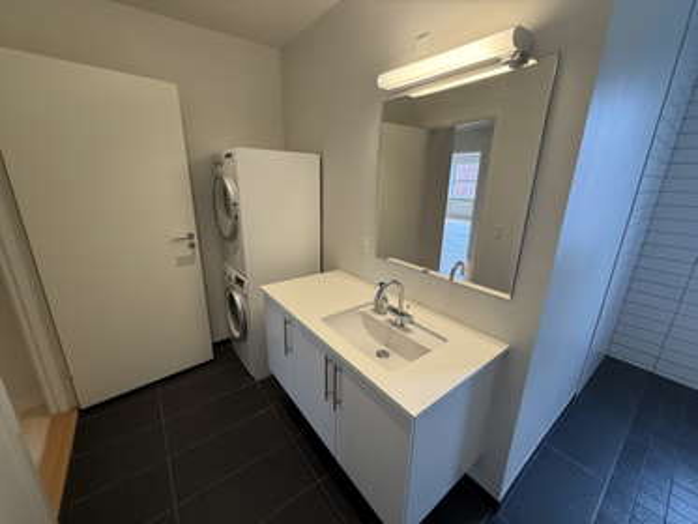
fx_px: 282
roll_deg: -0.9
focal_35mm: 14
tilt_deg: -15.8
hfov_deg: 102.0
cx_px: 349
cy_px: 262
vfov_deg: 85.7
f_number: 2.2
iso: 160
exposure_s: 1/100
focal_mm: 2.22
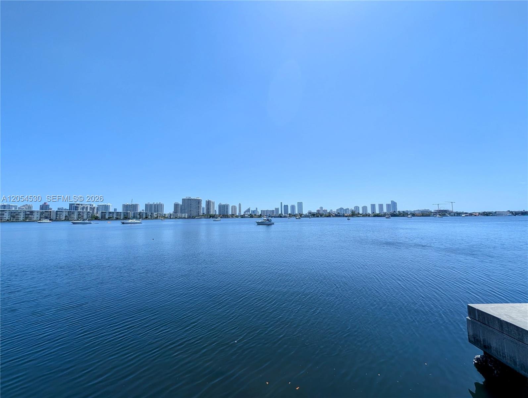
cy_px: 199
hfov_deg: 110.5
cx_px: 264
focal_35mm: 12
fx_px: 183
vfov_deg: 94.6
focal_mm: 2.02
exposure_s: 1/3436
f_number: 1.7
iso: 54
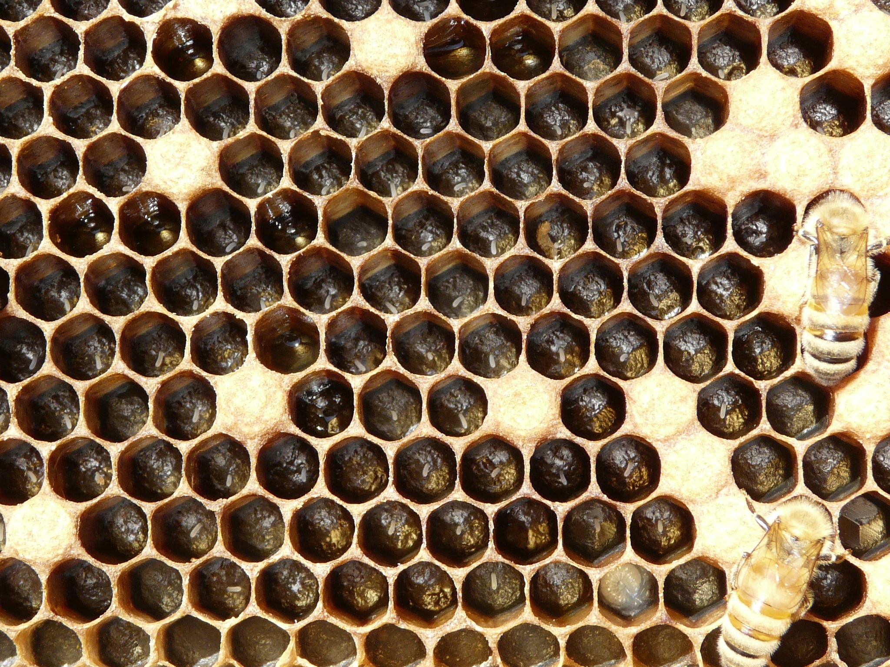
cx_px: 445
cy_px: 334
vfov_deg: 13.5
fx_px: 2828
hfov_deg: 17.9
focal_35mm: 110
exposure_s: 1/200
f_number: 4.5
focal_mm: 11.4
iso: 100
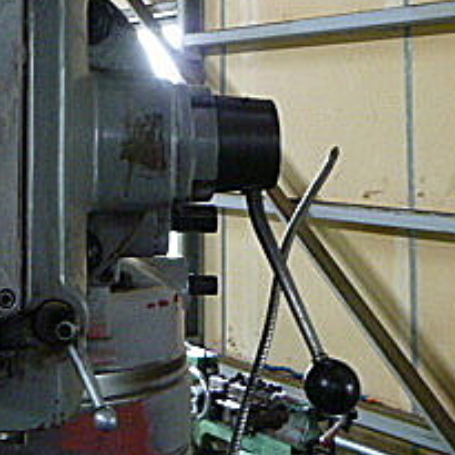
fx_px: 1026
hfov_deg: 23.5
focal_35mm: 69
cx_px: -44
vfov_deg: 23.9
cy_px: 2
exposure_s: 1/6
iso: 400
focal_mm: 4.5
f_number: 2.8
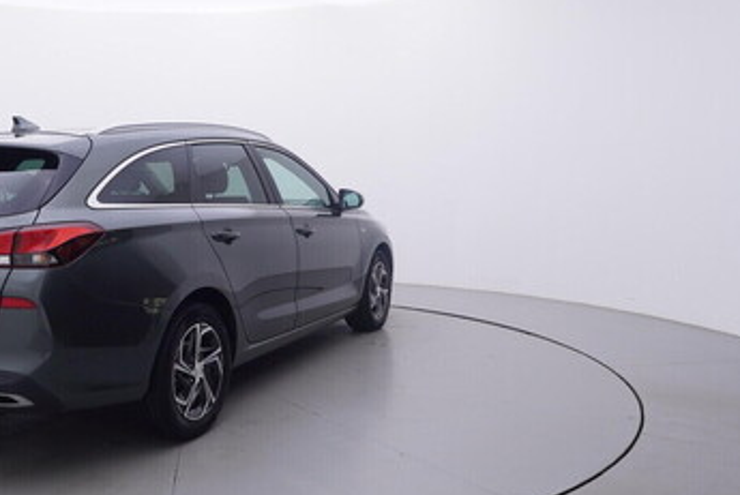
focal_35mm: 36
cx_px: 194
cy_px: 262
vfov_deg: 37.2
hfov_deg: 51.3
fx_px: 737
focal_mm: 15
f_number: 5
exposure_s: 1/80
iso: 200
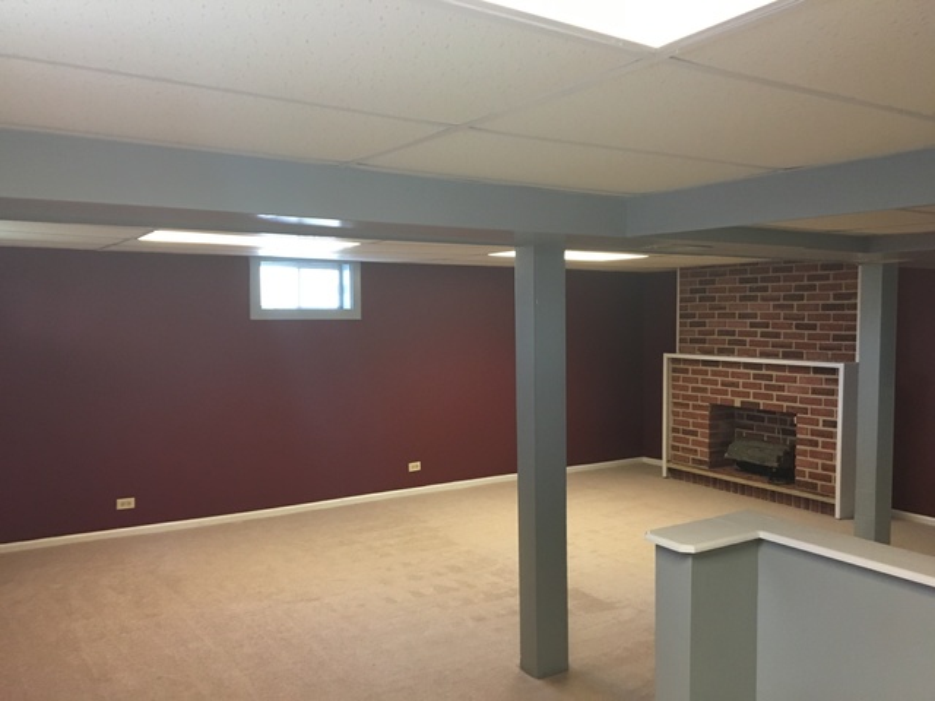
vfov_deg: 48.2
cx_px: 468
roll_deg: +0.2
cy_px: 350
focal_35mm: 29
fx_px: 783
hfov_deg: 61.7
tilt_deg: -0.2
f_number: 2.2
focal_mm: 4.15
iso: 160
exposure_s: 1/30
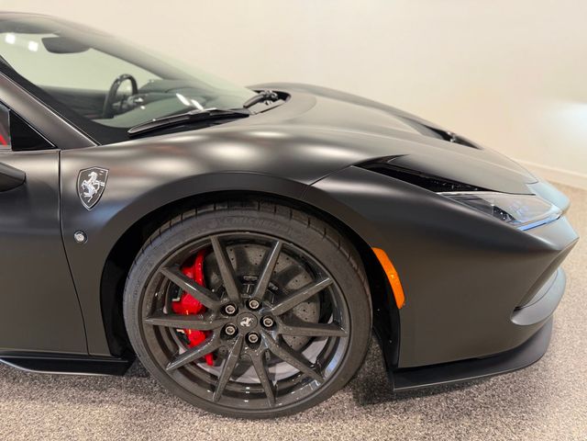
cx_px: 294
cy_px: 220
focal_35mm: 24
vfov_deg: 56.8
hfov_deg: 71.6
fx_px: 407
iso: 100
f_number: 1.78
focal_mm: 6.76
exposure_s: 1/120
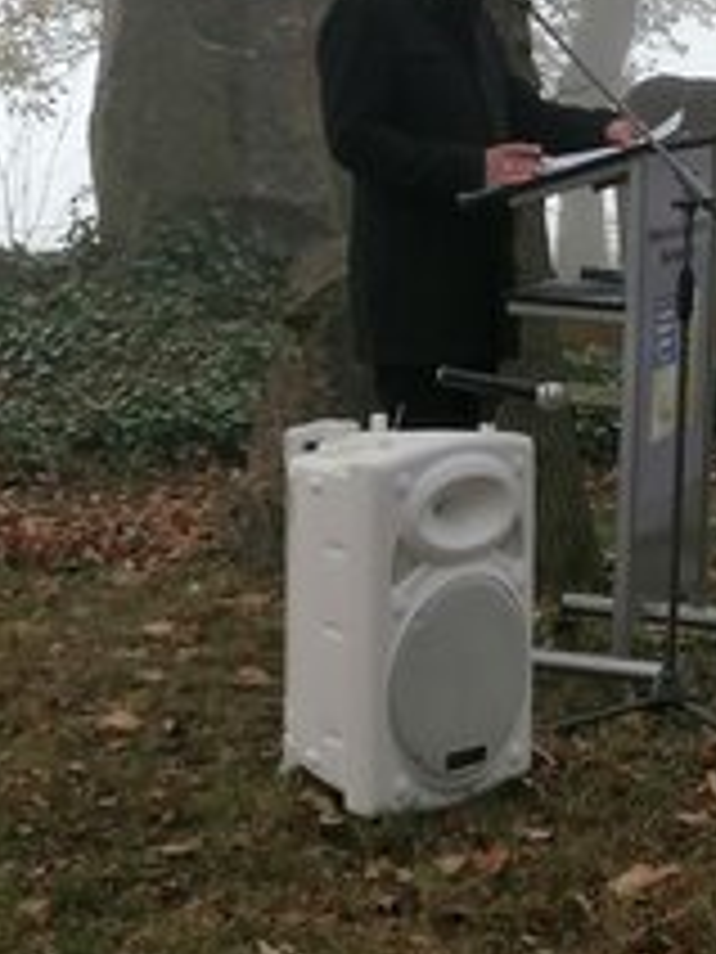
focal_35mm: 102
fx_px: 2813
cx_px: 585
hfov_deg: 14.4
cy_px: 292
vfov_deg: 19.2
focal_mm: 4.75
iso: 50
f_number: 1.8
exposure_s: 1/182
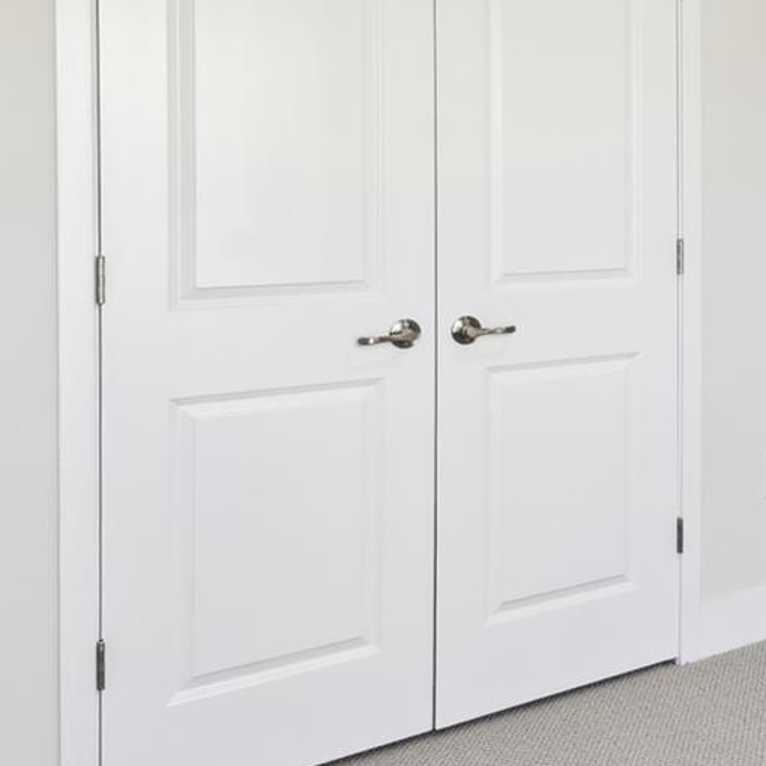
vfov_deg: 40.6
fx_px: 1001
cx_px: 864
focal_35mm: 40
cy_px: 189
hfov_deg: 35.2
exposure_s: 1/6
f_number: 7.1
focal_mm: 10
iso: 100
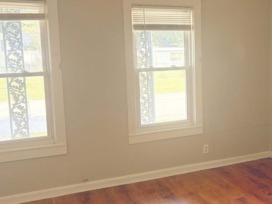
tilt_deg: -7.0
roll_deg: +0.8
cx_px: 182
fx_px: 338
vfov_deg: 33.5
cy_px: 90
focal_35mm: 43
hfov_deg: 43.2
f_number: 1.6
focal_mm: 5.96
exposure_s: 1/122
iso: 125
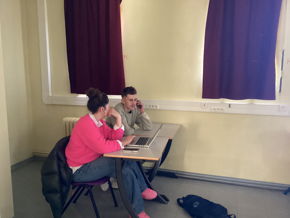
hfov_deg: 58.4
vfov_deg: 45.4
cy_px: 109
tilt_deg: -8.7
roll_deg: -0.4
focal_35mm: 31
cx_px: 145
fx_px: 260
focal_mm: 3.3
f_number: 2.4
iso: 500
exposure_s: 1/30
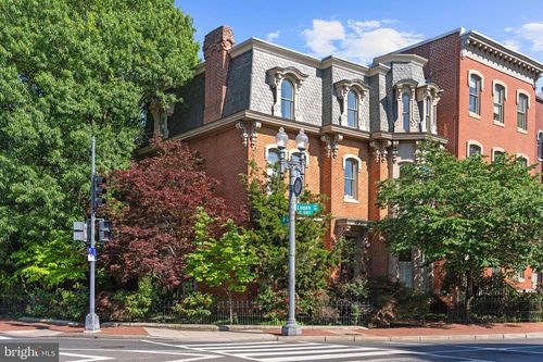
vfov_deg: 35.3
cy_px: 181
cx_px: 272
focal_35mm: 38
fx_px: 568
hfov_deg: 51.1
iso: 200
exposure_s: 1/3200
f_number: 2.8
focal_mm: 37.7
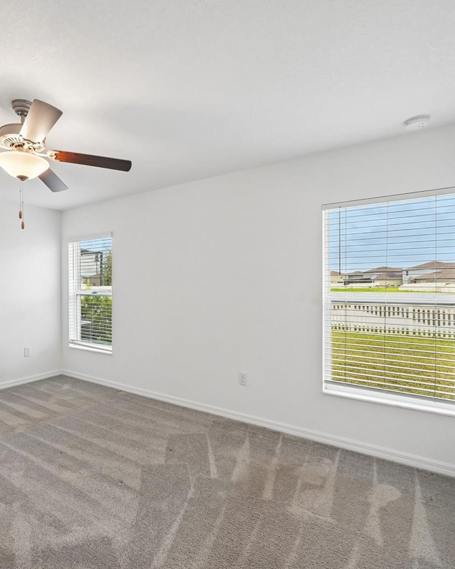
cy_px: 284
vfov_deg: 80.4
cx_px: 162
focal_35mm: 20
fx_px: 337
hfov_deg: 66.8
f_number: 8
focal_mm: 14
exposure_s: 1/100
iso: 400
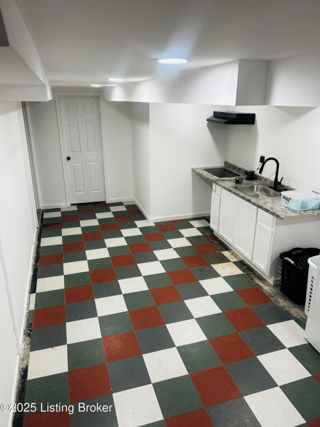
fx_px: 321
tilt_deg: -19.8
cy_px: 214
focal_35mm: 26
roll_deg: +0.7
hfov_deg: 53.0
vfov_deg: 67.3
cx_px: 160
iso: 80
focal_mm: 5.7
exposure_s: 1/120
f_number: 1.5
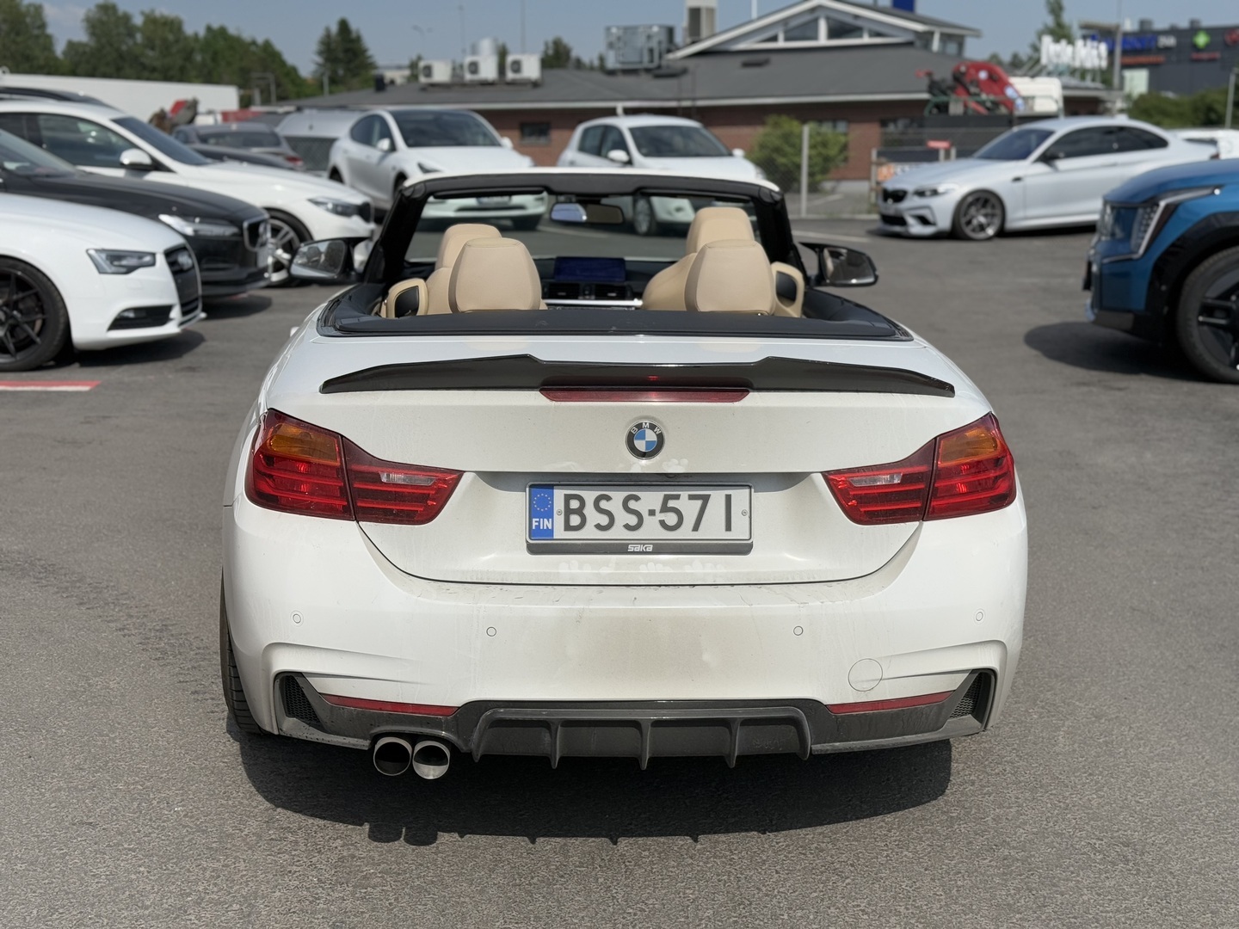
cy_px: 464
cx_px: 620
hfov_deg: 39.7
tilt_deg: -11.2
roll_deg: +1.0
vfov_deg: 30.3
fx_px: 1718
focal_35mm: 48
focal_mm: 6.76
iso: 64
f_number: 1.78
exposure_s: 1/8772
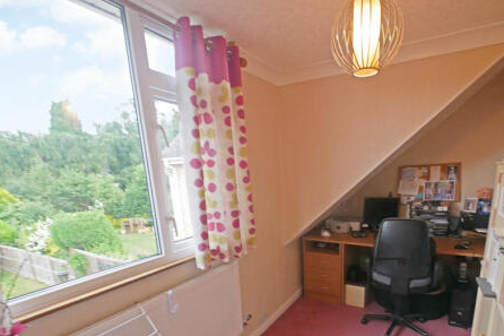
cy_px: 242
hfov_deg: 86.1
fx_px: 266
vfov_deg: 61.8
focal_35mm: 19
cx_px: 297
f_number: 4
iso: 320
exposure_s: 1/60
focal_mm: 7
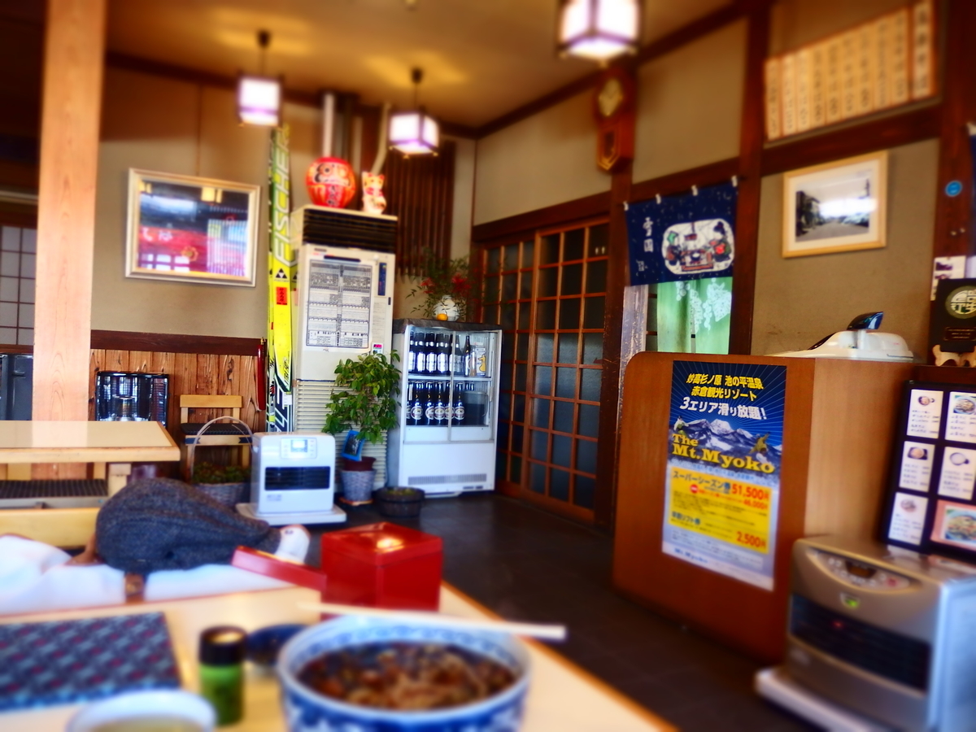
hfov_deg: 67.3
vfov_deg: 53.1
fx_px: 733
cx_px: 488
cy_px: 366
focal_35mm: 26
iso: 200
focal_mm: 4.7
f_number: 1.8
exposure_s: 1/30
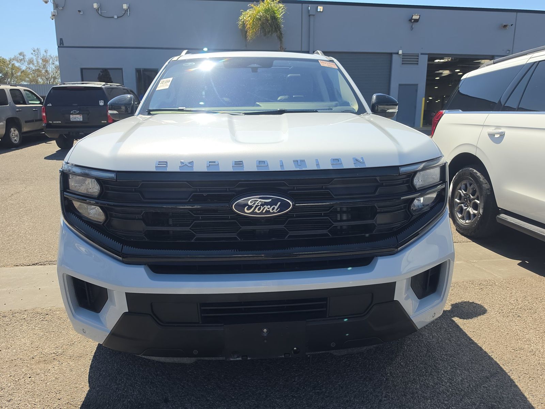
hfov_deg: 73.9
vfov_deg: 58.9
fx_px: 362
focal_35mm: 23
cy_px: 204
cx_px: 272
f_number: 1.4
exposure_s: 1/726
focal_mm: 6.5
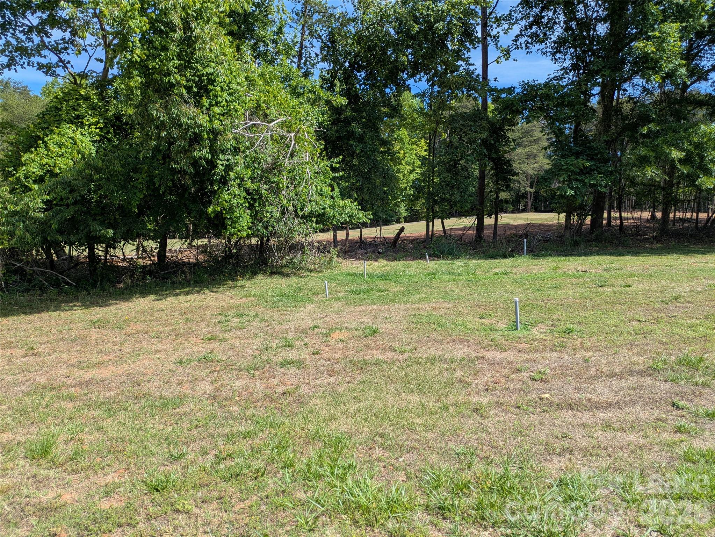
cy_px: 268
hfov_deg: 69.4
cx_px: 358
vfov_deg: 54.9
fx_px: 517
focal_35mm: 25
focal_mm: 5.43
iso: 39
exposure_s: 1/1269
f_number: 1.89
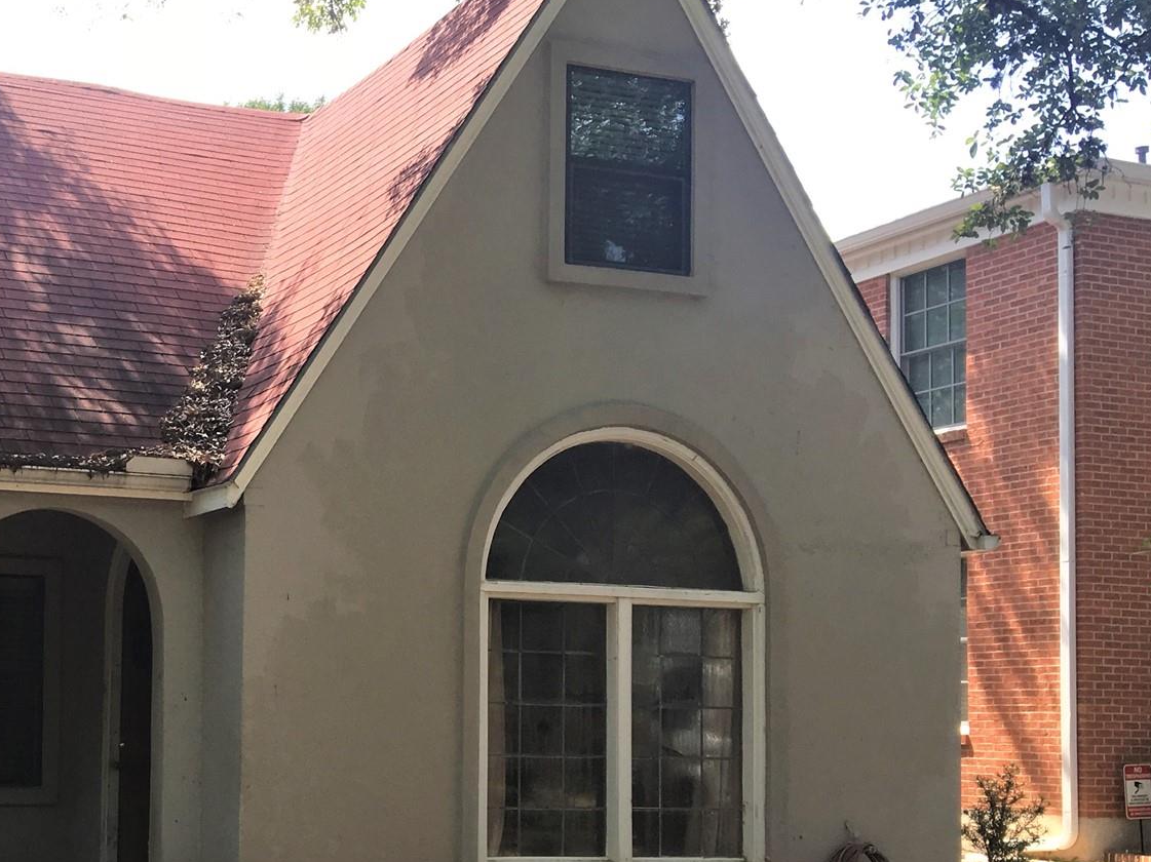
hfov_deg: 34.1
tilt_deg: +3.1
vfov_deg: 27.2
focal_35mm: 53
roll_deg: -0.6
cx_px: 107
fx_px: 1762
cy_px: 628
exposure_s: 1/381
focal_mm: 4.15
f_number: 2.2
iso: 25
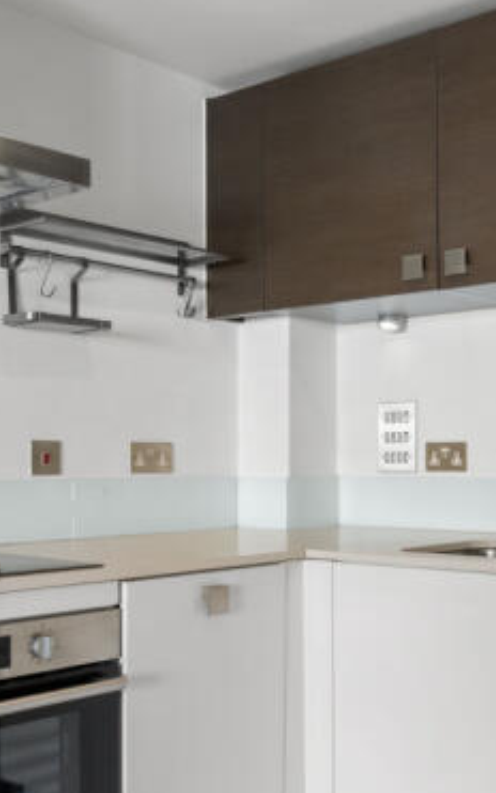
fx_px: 973
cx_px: 410
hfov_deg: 27.9
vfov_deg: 44.2
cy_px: 461
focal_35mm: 45
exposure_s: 1/10
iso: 400
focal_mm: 16
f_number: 11
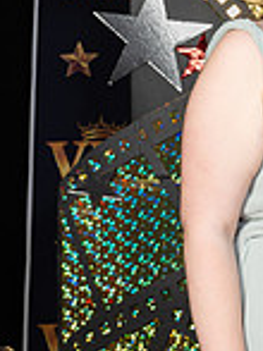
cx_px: 634
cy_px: 125
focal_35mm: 173
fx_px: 1755
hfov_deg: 7.9
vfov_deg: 11.4
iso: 400
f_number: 8
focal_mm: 44
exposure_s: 1/100
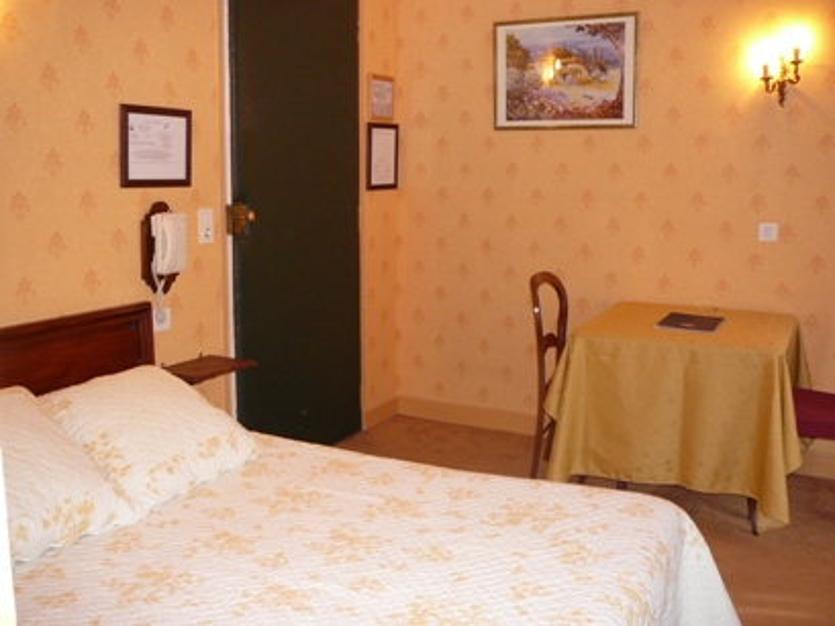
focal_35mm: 35
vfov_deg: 40.7
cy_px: 313
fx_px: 845
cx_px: 418
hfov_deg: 52.6
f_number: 2.8
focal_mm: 5.2
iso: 200
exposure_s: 1/30
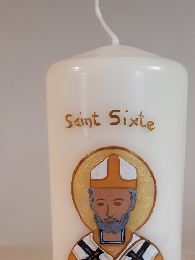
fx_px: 368
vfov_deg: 37.7
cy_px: 204
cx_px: 110
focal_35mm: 49
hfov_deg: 29.6
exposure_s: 1/17
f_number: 1.9
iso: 250
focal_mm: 3.6
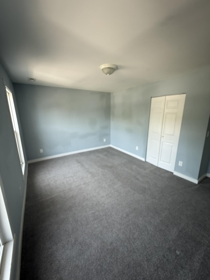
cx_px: 105
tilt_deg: -13.0
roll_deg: -0.4
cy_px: 140
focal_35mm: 14
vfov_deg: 102.1
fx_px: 113
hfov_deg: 85.7
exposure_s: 1/60
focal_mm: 2.22
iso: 400
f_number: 2.2
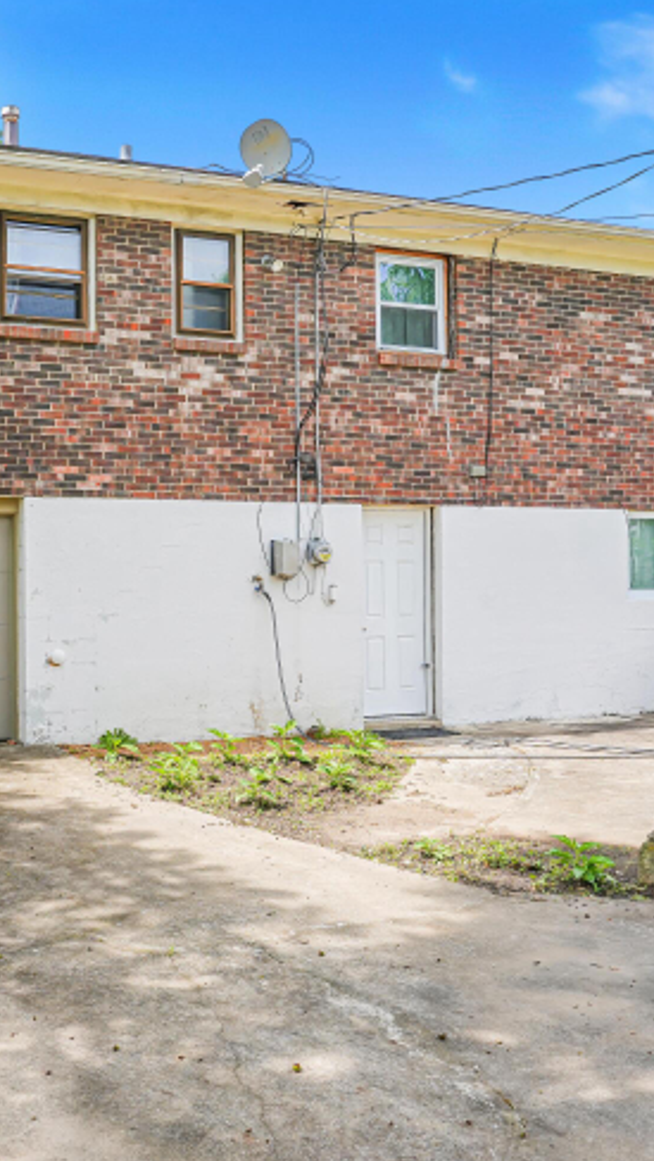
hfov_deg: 31.6
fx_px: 1139
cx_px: 185
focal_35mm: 37
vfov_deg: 54.0
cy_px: 580
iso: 250
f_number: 9
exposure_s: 1/200
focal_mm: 23
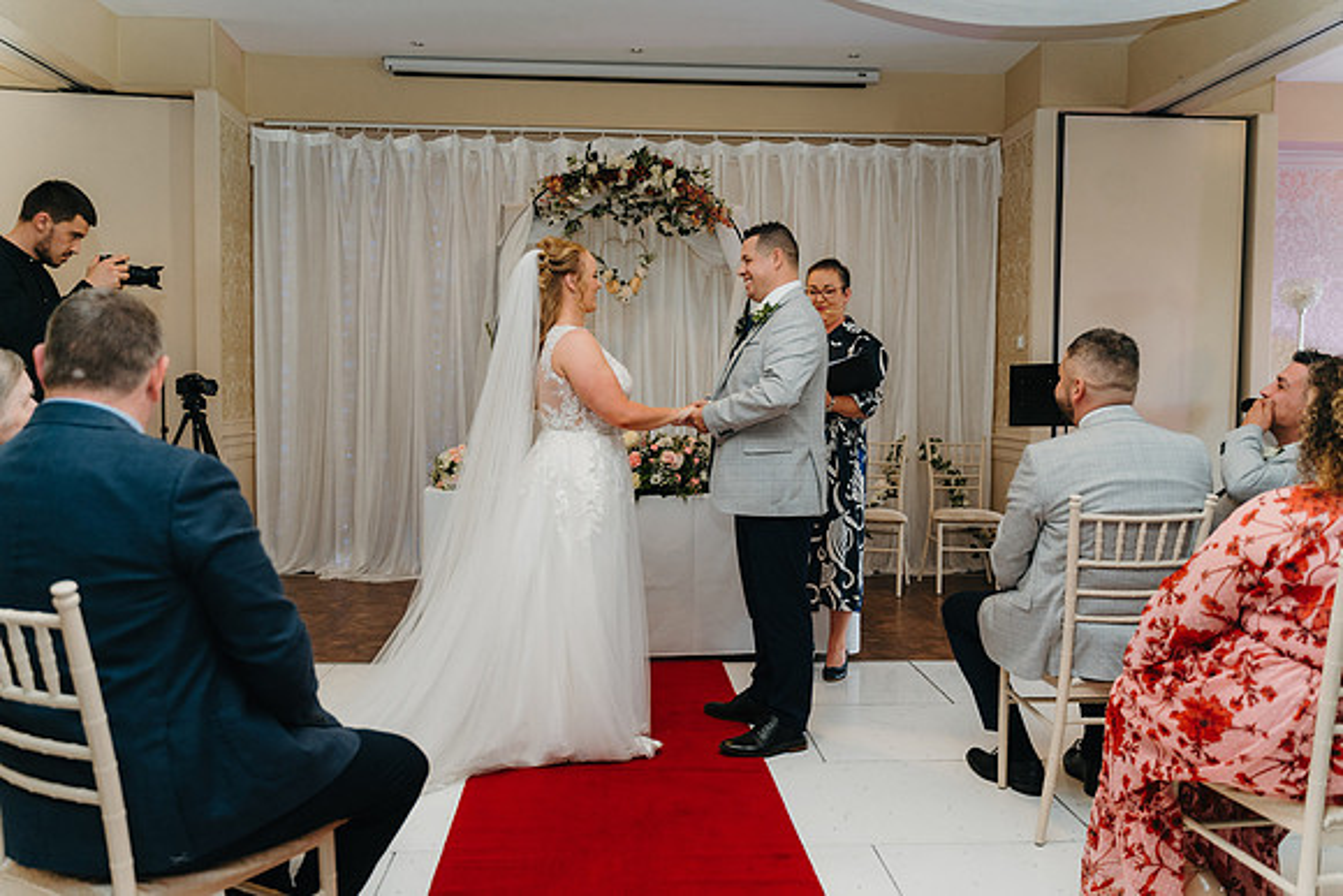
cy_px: 448
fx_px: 1045
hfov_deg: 65.5
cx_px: 672
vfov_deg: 46.4
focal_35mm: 28
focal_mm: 28
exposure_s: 1/160
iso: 800
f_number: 2.8
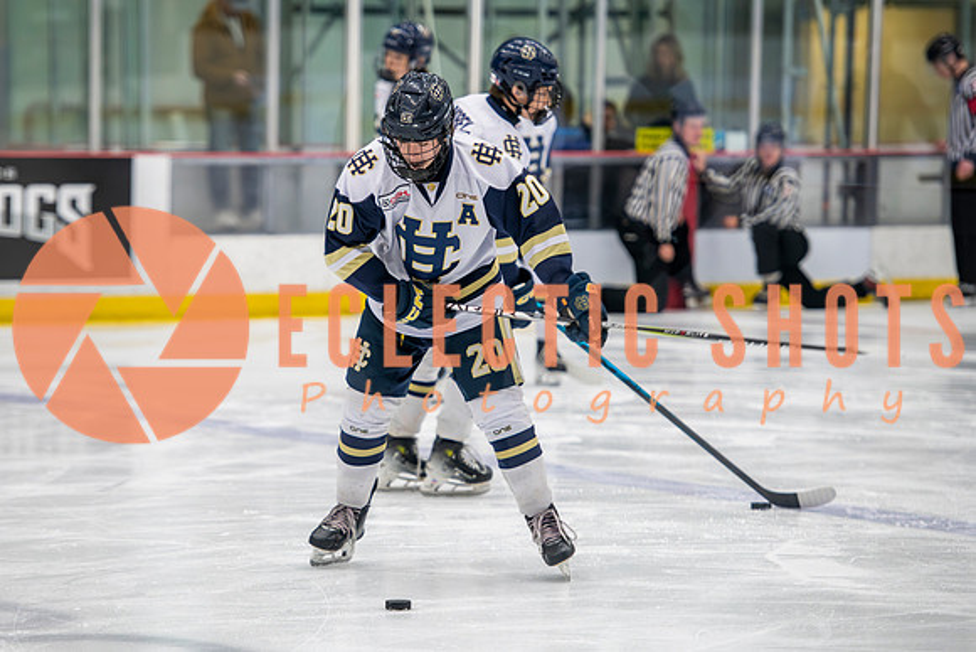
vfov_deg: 7.6
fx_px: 4918
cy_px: 321
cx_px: 429
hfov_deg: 11.3
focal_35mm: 181
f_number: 3.2
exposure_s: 1/640
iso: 2000
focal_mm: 155
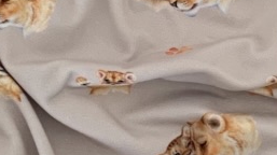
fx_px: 389
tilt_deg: -82.5
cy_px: -42
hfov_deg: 38.6
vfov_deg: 20.7
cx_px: 86
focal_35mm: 53
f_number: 1.8
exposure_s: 1/106
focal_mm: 4.25
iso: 100
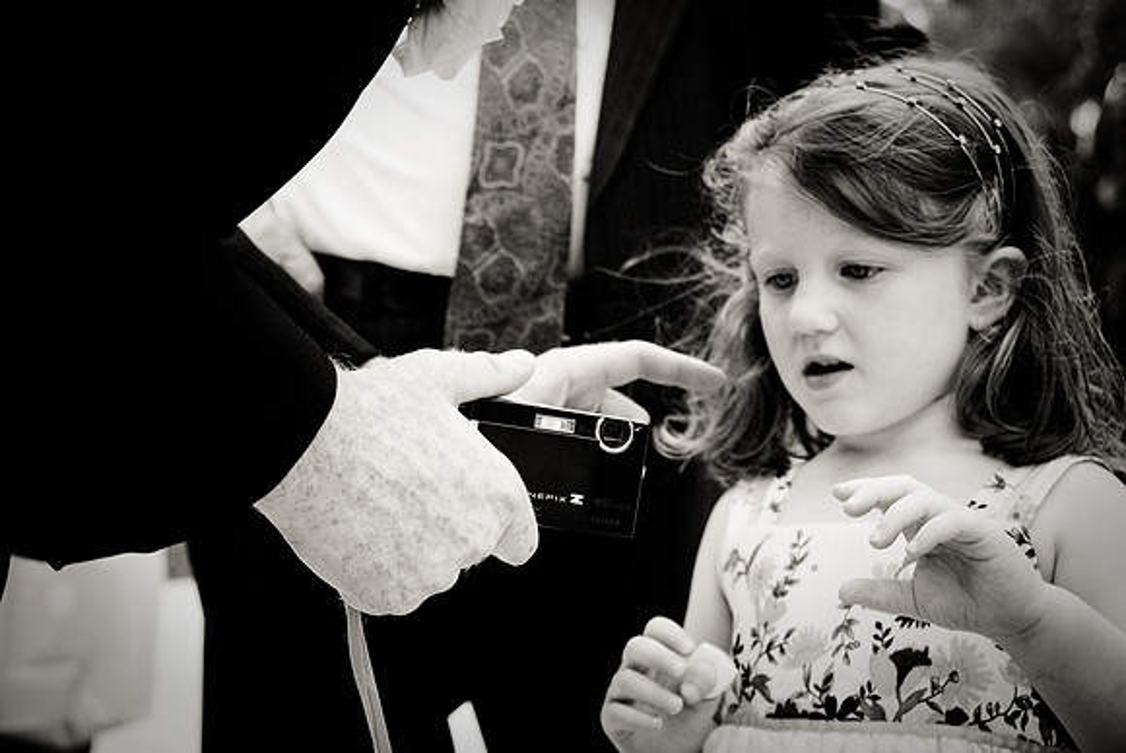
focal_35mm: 66
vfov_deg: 20.7
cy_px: 376
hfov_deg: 30.5
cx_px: 563
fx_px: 2066
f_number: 4.5
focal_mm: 44
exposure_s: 1/640
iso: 500
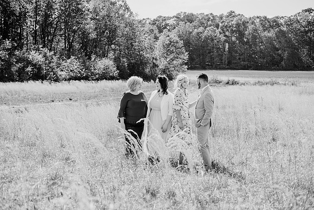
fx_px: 436
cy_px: 105
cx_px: 157
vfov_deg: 27.0
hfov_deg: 39.6
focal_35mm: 50
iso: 100
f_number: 2.8
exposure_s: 1/1000
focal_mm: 50
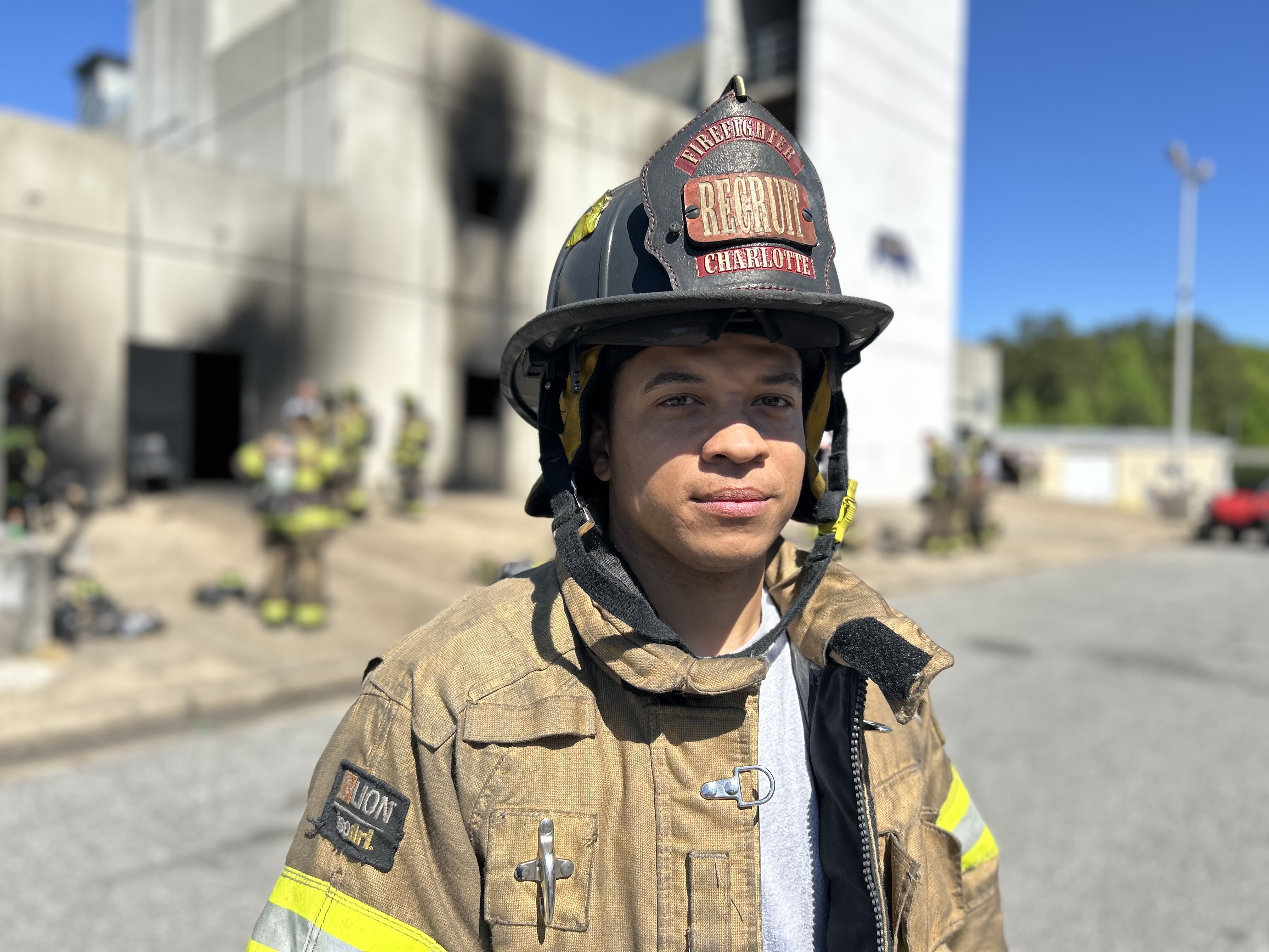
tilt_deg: -1.7
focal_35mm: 26
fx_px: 953
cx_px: 634
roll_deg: -1.3
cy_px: 476
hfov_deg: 67.3
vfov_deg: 53.1
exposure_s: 1/2915
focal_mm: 5.7
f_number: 1.5
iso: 50
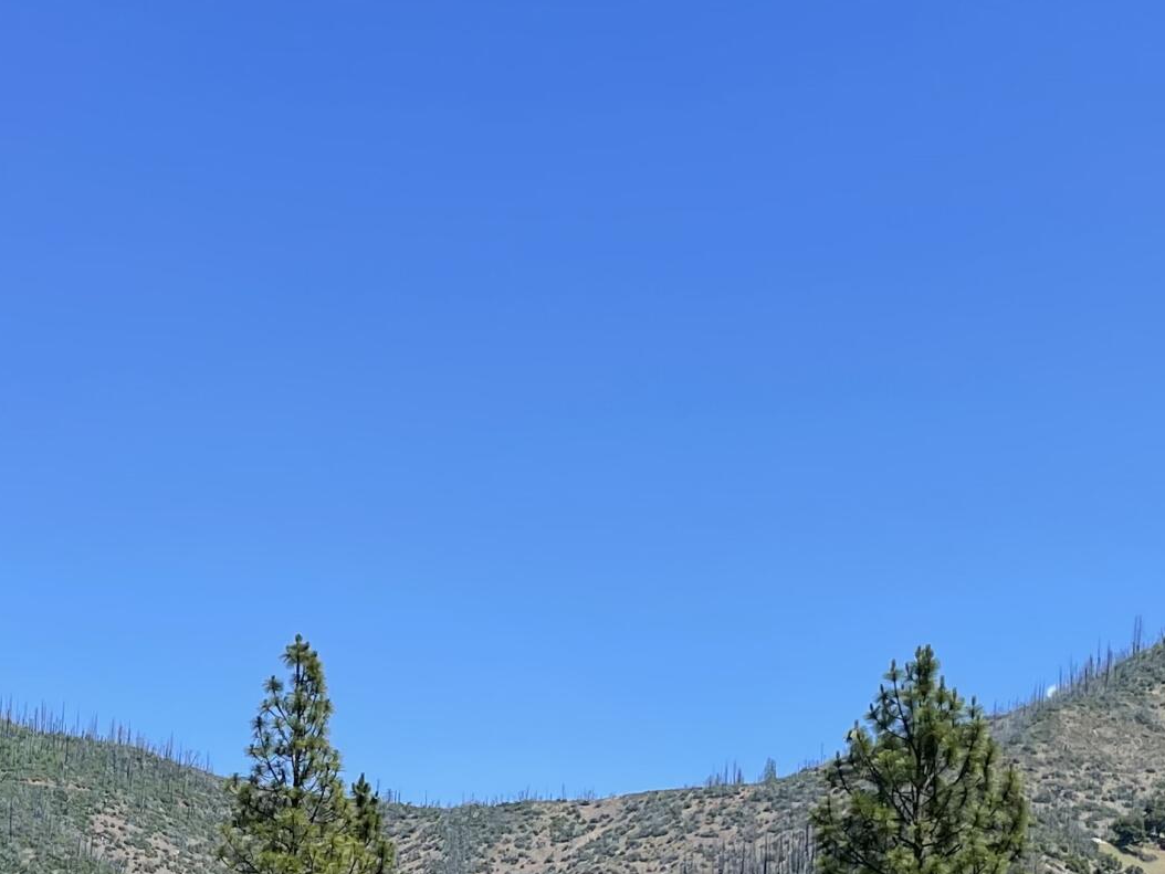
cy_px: 1078
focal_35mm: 74
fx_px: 2491
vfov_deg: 18.7
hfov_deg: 26.2
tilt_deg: +5.2
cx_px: 413
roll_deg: -3.1
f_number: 1.6
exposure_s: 1/2882
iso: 32
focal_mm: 4.2
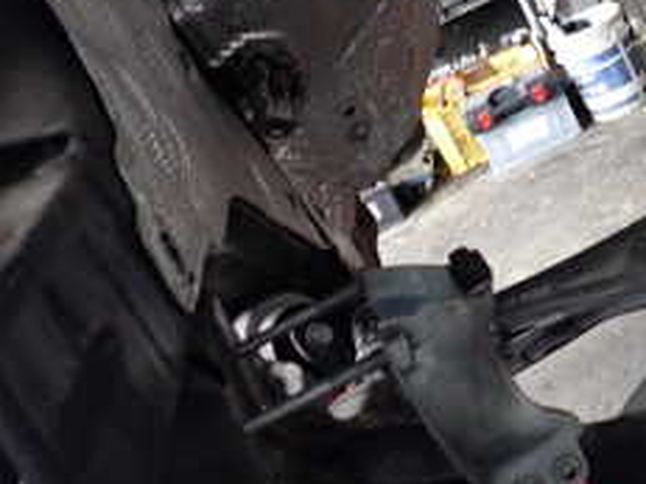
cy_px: 185
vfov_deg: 18.9
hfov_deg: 22.8
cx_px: 791
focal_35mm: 78
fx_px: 1455
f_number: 2.3
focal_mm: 5.4
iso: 250
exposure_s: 1/30
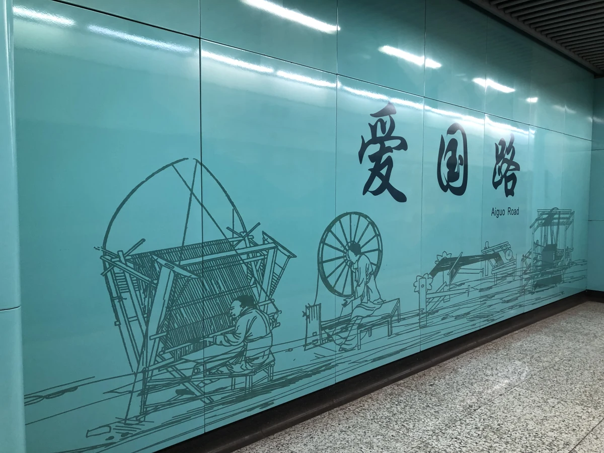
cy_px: 226
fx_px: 489
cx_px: 302
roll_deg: +0.2
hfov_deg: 63.4
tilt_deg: -3.5
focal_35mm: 28
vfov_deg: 49.7
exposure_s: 1/20
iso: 40
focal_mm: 4
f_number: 1.8
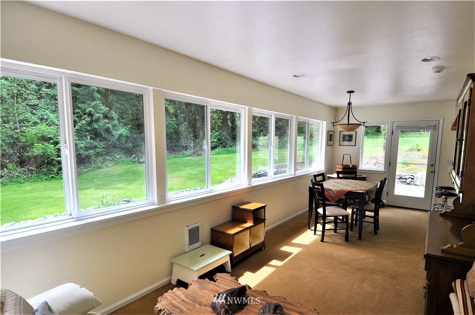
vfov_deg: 67.2
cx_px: 238
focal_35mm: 18
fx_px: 237
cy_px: 158
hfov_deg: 90.1
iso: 250
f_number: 5.6
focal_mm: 12
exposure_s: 1/125
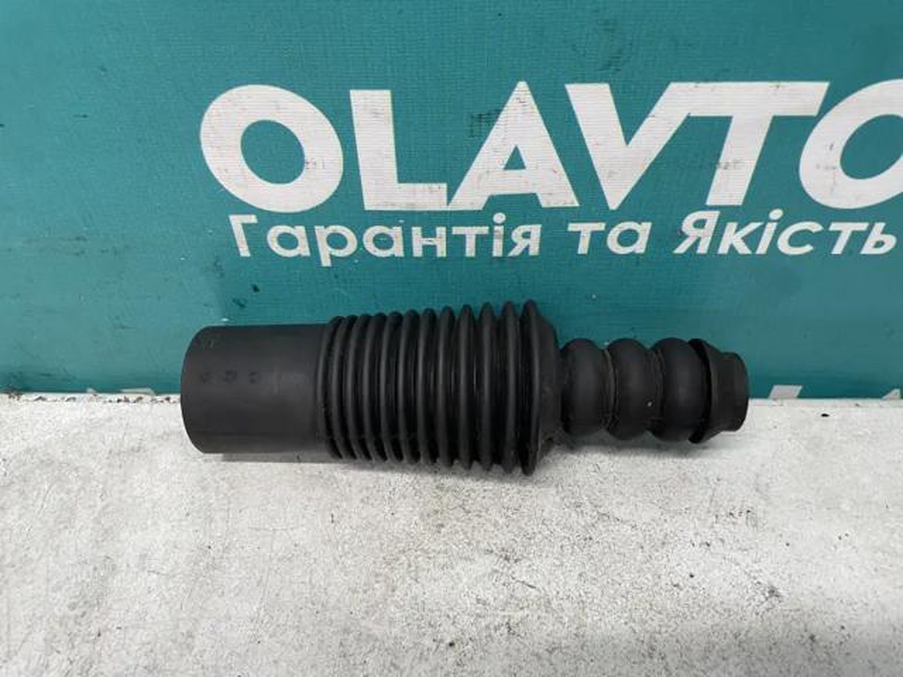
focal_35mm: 26
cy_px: 338
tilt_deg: -46.9
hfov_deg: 67.3
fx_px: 678
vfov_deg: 53.1
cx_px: 452
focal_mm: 4.2
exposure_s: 1/50
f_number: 1.6
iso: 64
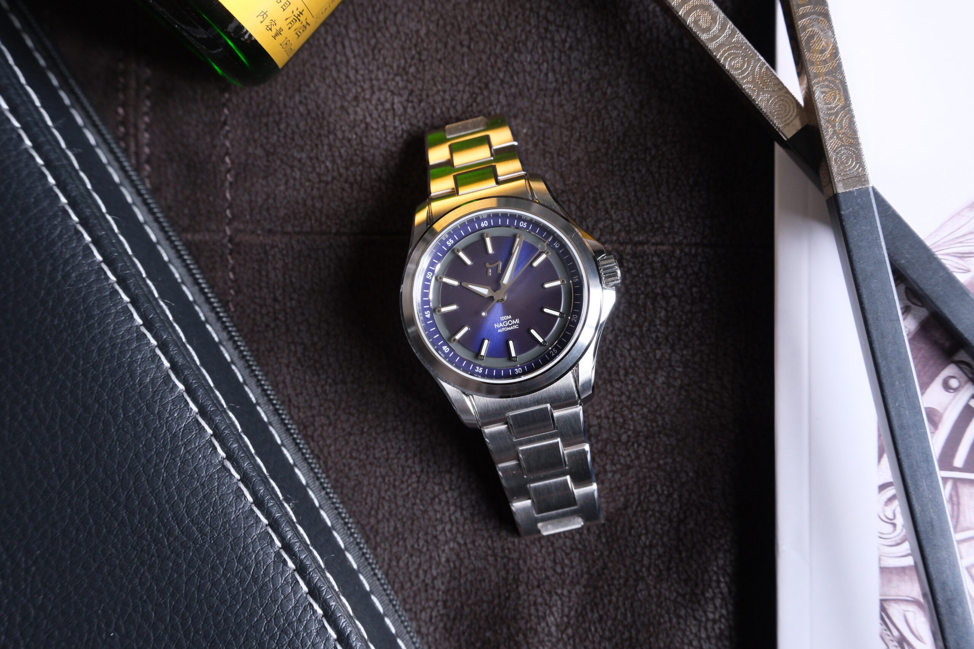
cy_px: 324
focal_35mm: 32
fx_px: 866
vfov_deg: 41.1
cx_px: 487
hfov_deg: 58.7
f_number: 5
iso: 1250
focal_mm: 21.4
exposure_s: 1/30
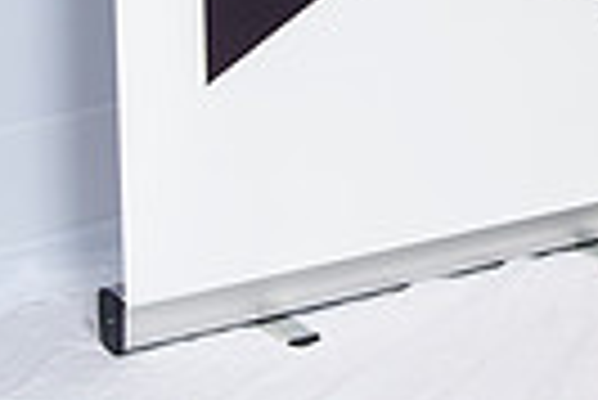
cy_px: -461
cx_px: 1142
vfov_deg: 8.5
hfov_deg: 12.2
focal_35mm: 152
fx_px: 2528
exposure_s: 1/125
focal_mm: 34
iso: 100
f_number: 8
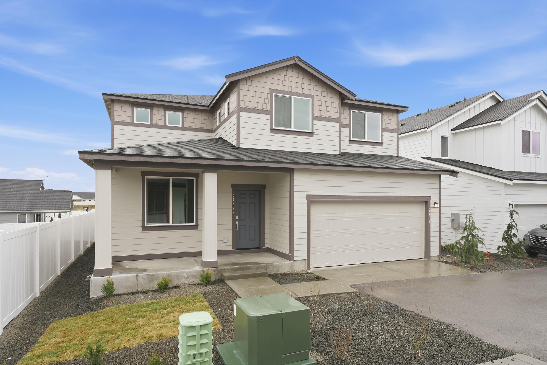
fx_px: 311
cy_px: 182
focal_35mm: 20
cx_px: 274
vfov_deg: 60.7
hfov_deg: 82.6
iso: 200
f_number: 8
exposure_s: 1/125
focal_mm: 20.5
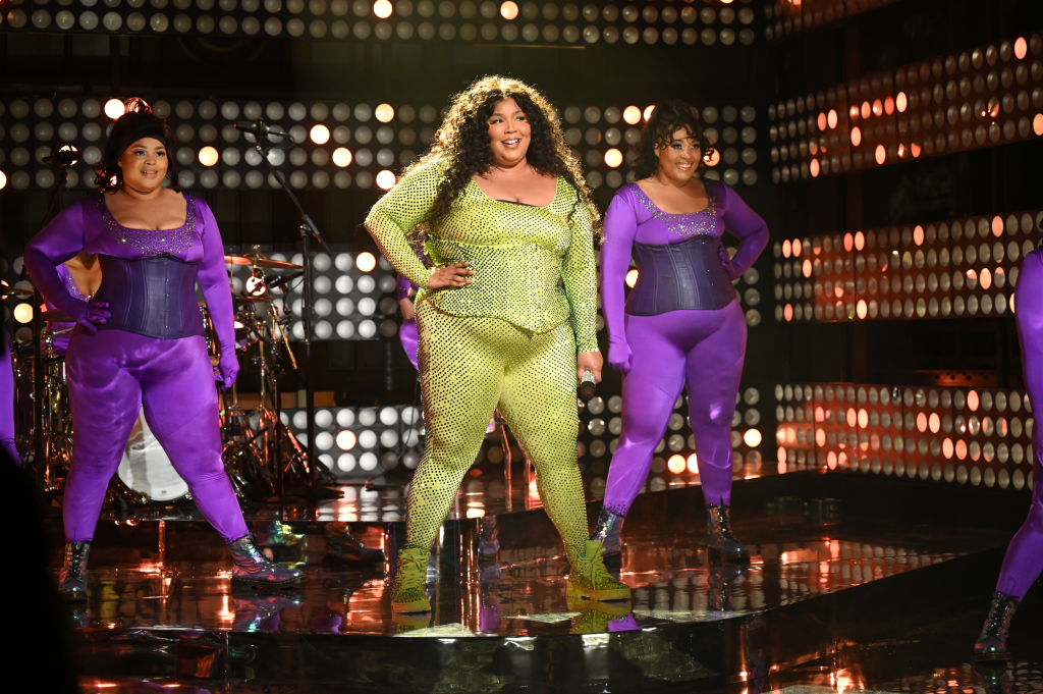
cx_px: 522
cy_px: 347
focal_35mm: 70
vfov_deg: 19.4
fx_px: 2026
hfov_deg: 28.9
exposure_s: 1/320
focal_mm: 70
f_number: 3.5
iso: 3200
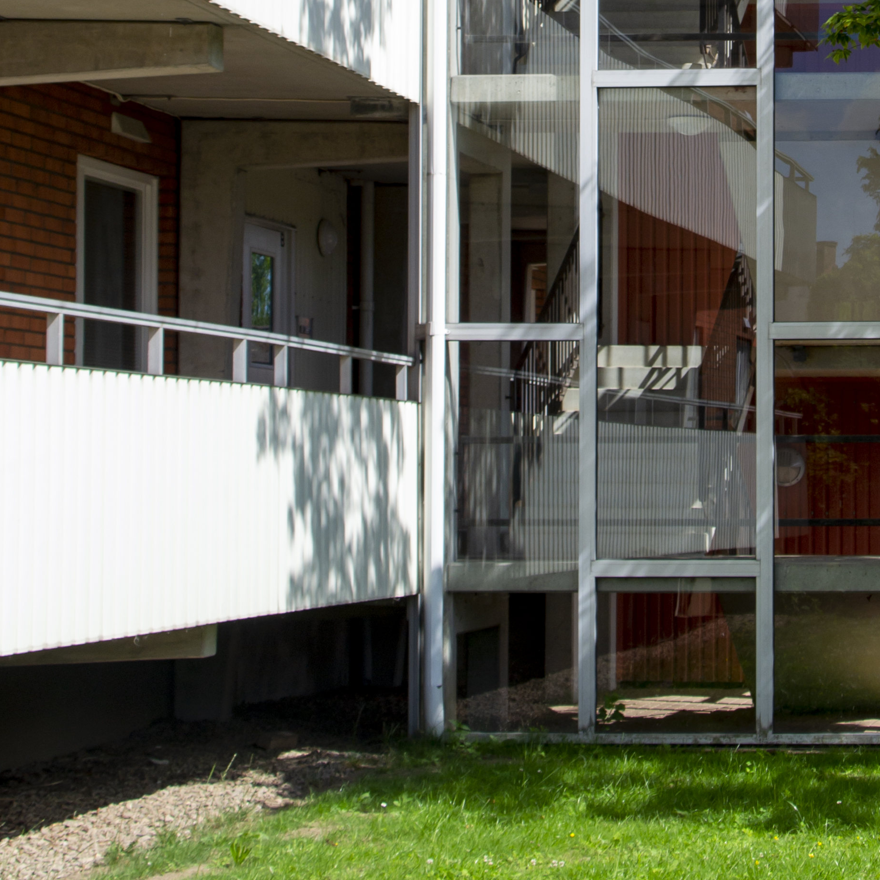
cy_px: -111
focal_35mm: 99
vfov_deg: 16.9
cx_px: 715
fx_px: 2849
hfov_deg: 17.4
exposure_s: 1/250
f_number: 8
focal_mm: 31
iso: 100
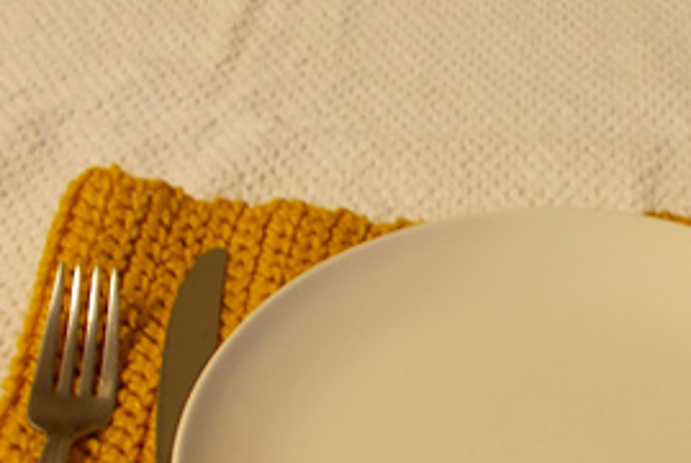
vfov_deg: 16.0
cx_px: 568
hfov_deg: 23.7
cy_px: 468
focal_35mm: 84
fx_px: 1614
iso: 200
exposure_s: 1/6
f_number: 3.6
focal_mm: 6
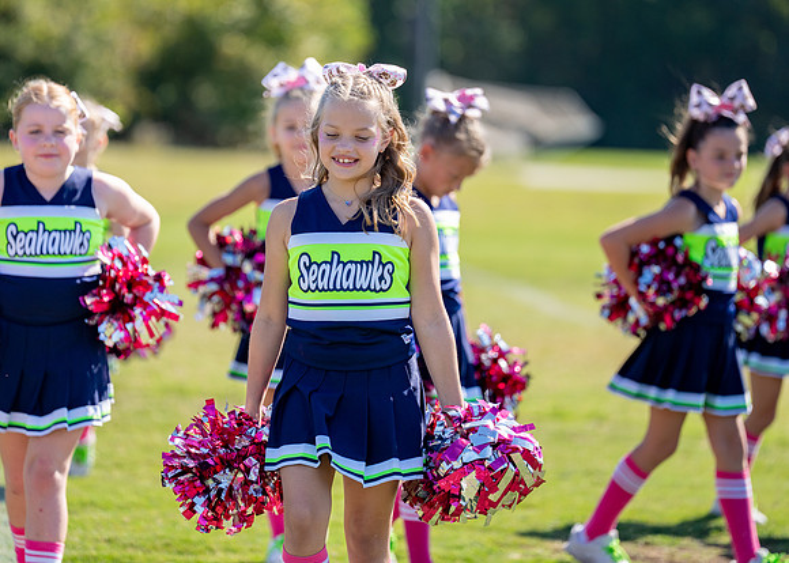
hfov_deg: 8.5
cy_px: 232
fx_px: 5291
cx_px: 351
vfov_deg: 6.1
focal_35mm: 236
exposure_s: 1/2000
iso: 200
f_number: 2.8
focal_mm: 191
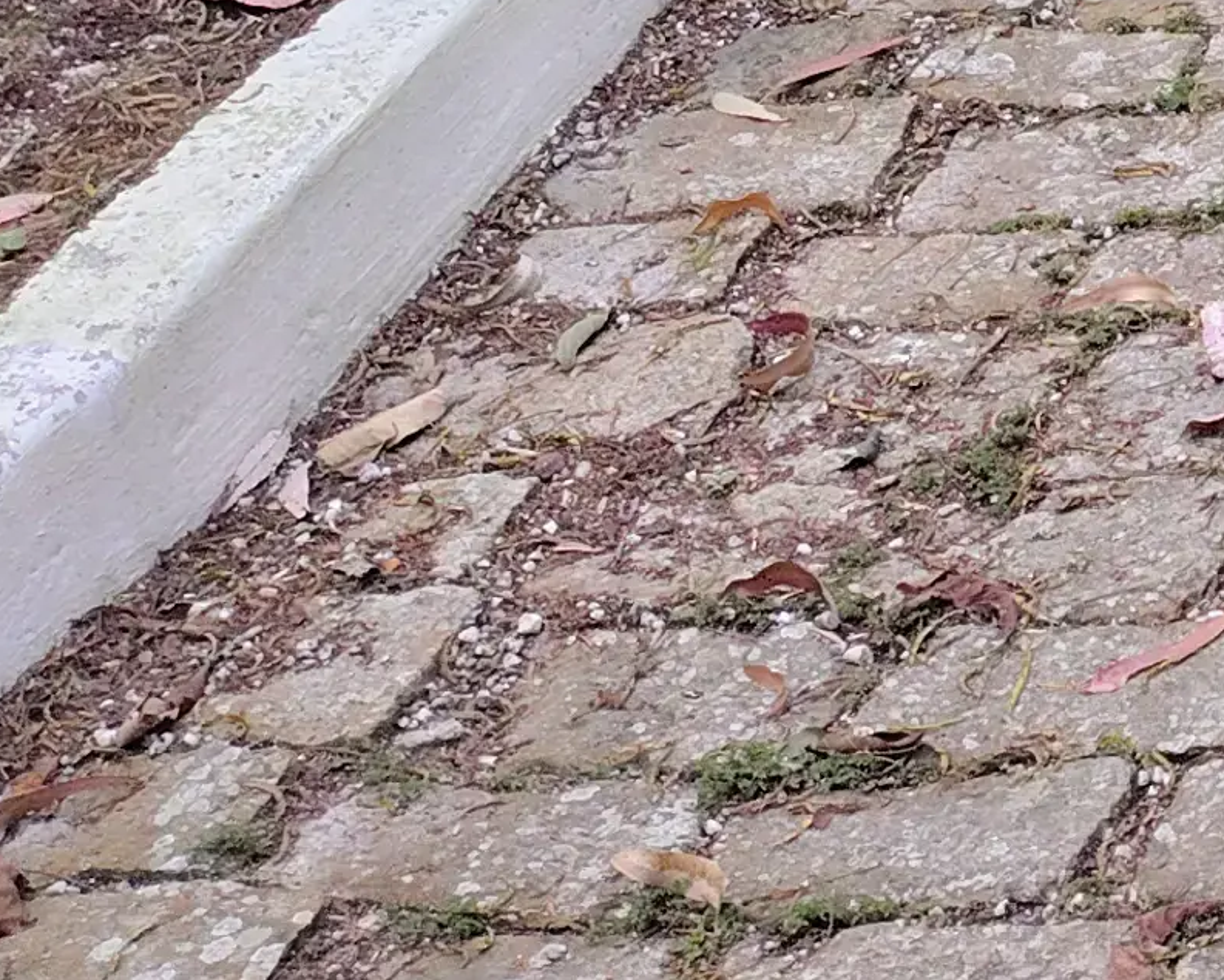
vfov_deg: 10.7
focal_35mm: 126
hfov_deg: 13.9
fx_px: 4566
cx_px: 2090
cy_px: -1290
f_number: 1.7
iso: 143
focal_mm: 4.71
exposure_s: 1/126
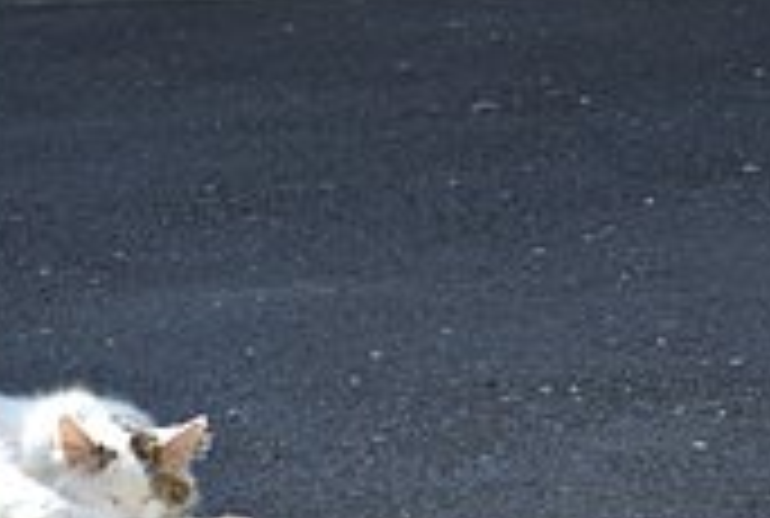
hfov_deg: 4.1
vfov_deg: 2.8
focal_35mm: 496
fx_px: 10637
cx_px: 797
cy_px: 313
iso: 100
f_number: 4.5
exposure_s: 1/125
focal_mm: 61.6
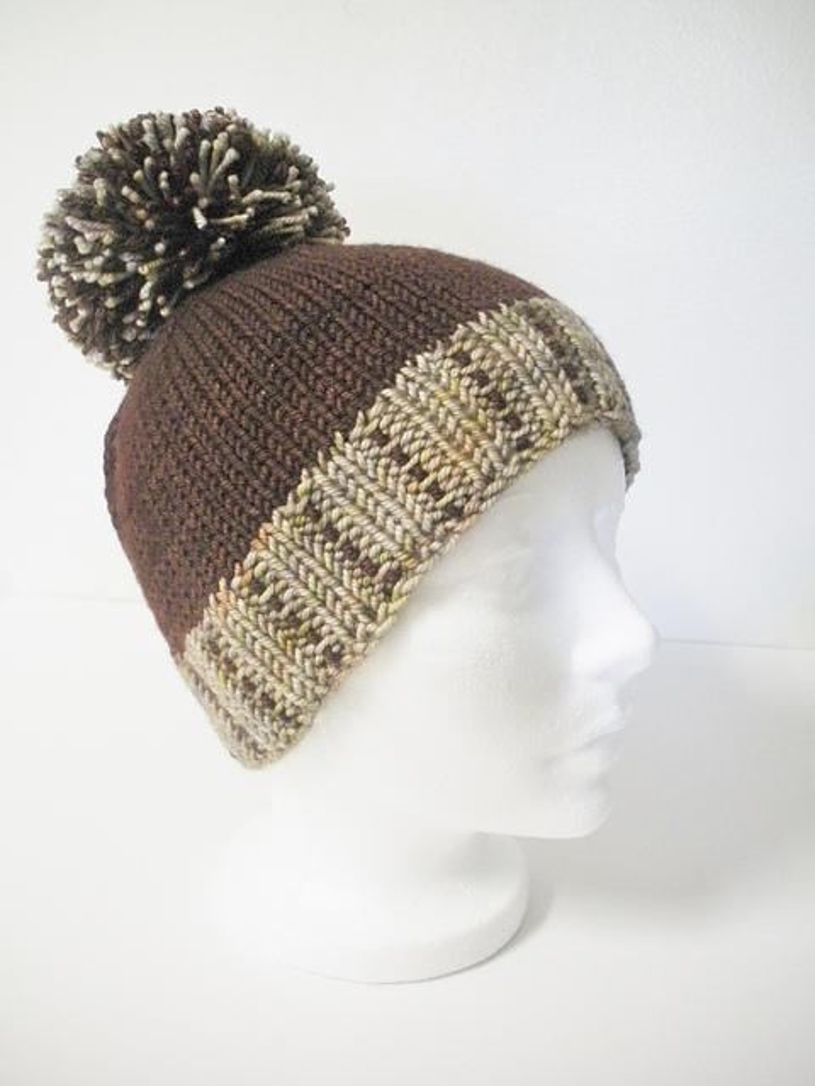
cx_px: 408
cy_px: 543
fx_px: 1099
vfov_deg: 52.6
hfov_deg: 40.7
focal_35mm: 35
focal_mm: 6.3
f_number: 3.5
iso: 400
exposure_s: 1/17
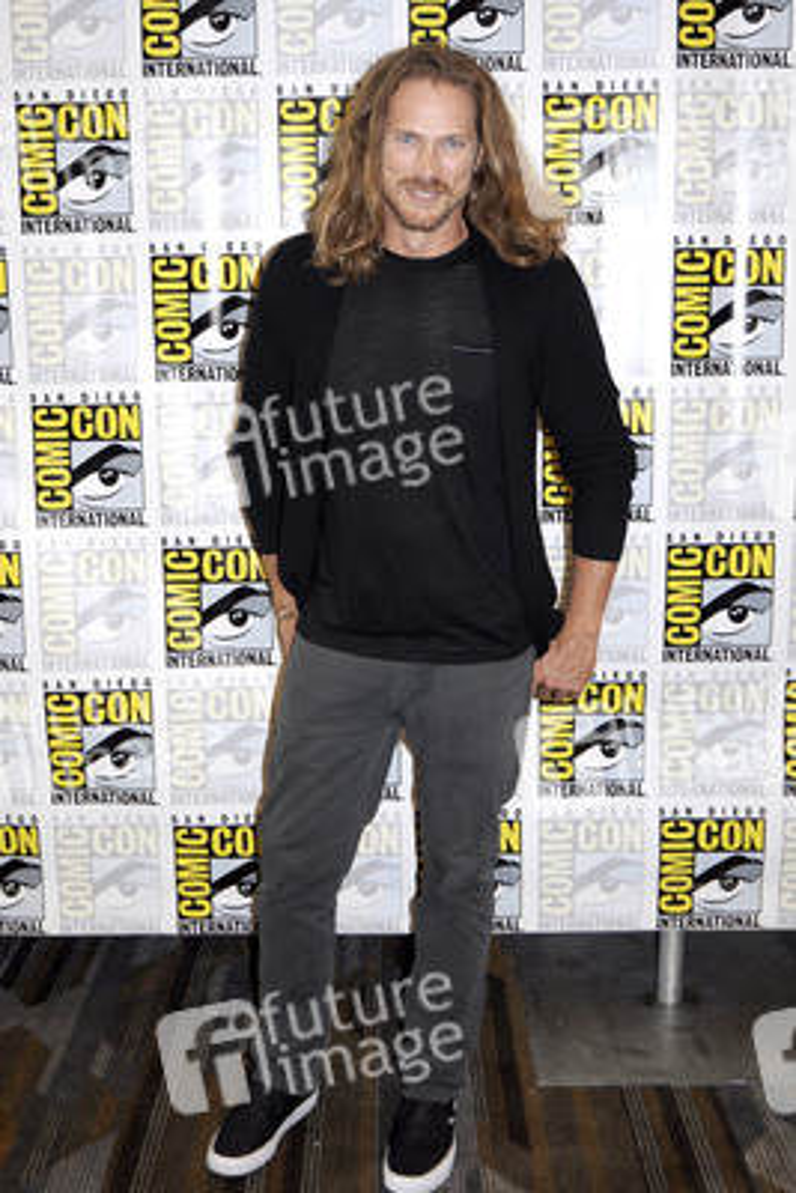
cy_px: 596
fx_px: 1193
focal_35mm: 36
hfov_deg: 36.9
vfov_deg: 53.1
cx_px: 398
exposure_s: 1/60
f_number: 3.5
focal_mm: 24
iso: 200
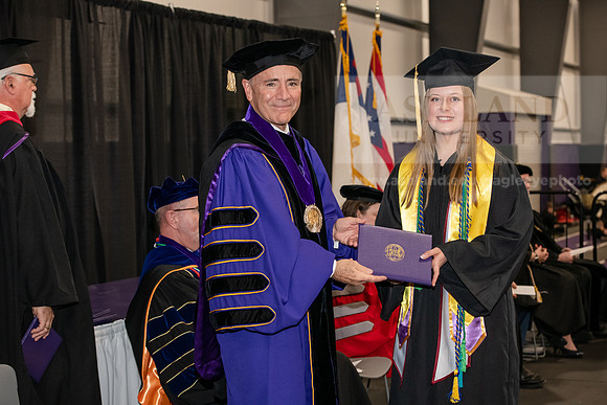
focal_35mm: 70
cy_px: 202
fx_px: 1180
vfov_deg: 19.5
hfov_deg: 28.8
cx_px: 304
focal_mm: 70
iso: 2500
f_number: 5
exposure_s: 1/200
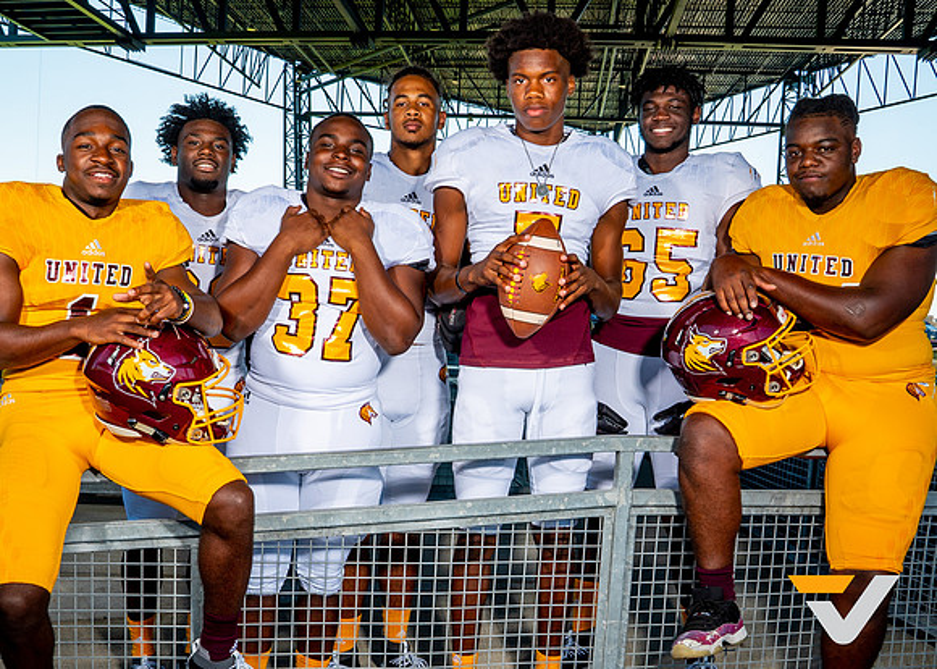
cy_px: 414
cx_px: 426
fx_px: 881
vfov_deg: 41.3
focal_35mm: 33
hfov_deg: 55.9
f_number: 11
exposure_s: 1/125
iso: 125
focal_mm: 24
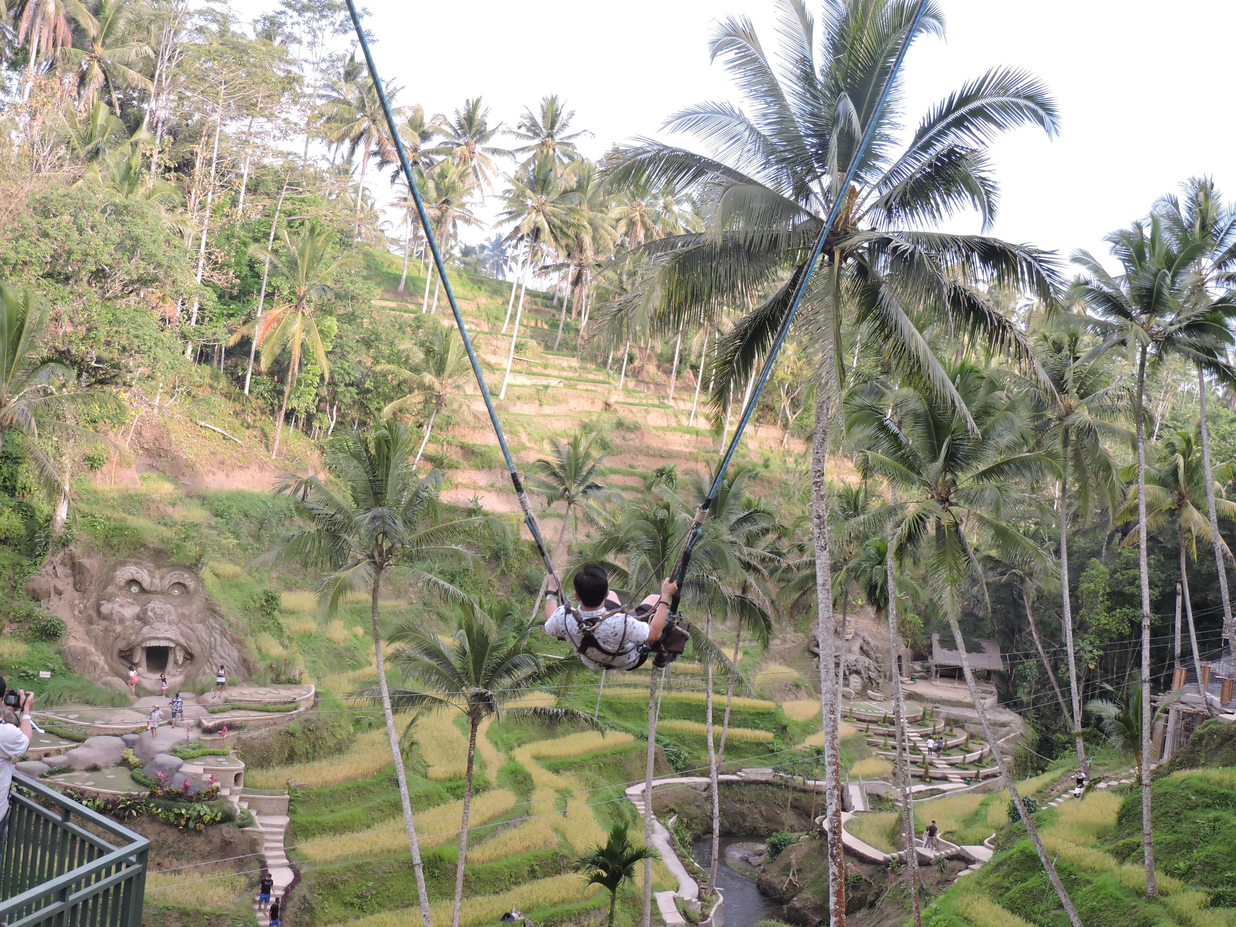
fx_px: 1678
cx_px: 618
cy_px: 464
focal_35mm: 47
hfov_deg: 40.4
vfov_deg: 30.9
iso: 220
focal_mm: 8.4
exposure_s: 1/250
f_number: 3.5
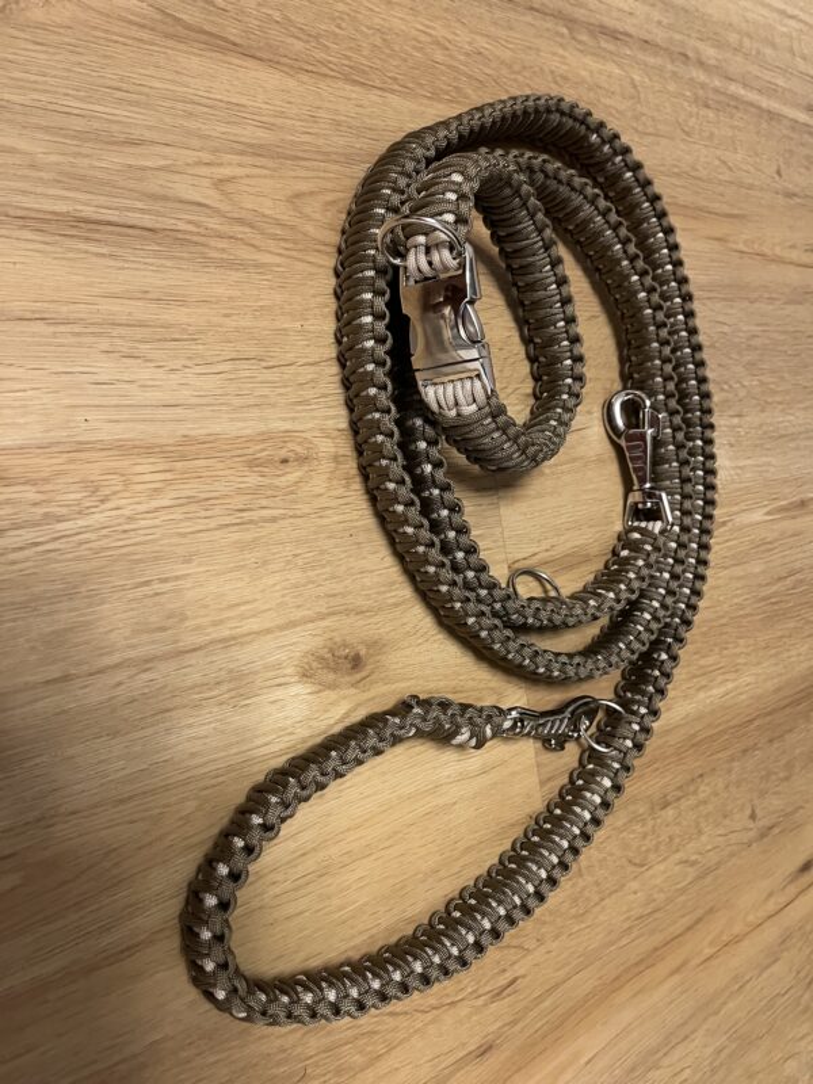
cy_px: 542
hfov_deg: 53.1
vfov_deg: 67.3
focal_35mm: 26
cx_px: 406
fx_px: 814
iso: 500
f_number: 1.6
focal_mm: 5.1
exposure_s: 1/36
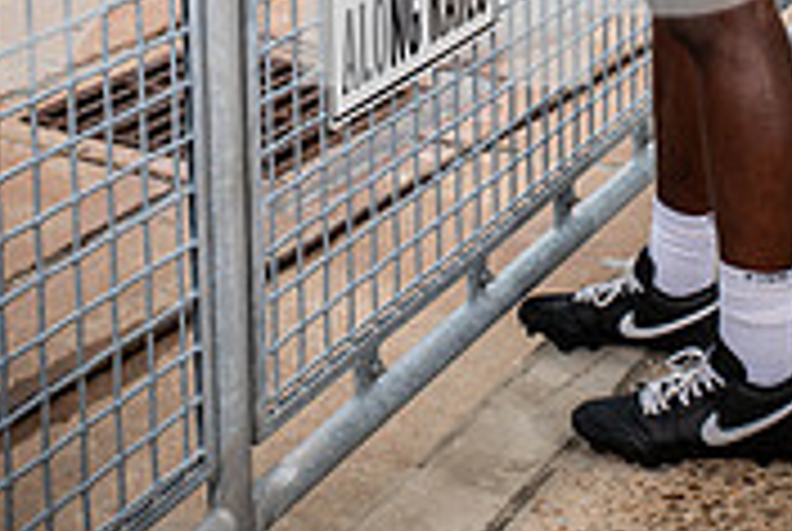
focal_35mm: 97
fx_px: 2138
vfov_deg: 13.1
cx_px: 464
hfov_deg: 21.0
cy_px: -364
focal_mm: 38
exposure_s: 1/400
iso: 160
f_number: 7.1
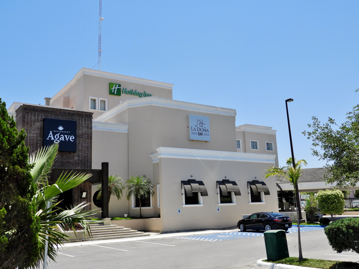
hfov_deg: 52.6
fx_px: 363
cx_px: 180
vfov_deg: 40.7
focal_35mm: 35
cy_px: 134
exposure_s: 1/1000
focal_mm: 6.3
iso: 100
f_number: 3.8
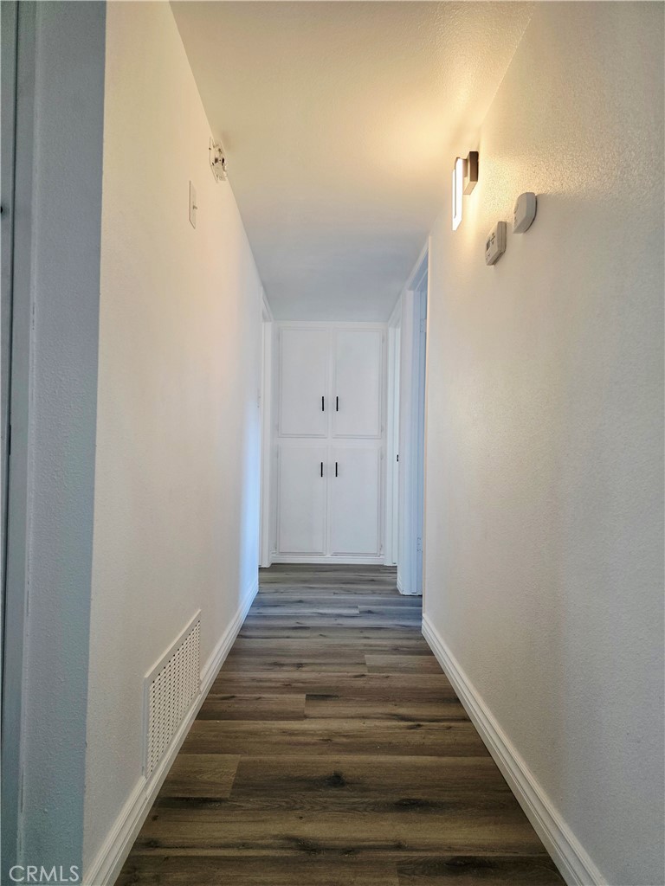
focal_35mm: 23
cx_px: 332
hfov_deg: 58.9
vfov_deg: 73.9
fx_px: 589
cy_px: 443
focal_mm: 6.3
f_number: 1.7
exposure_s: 1/182
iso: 200
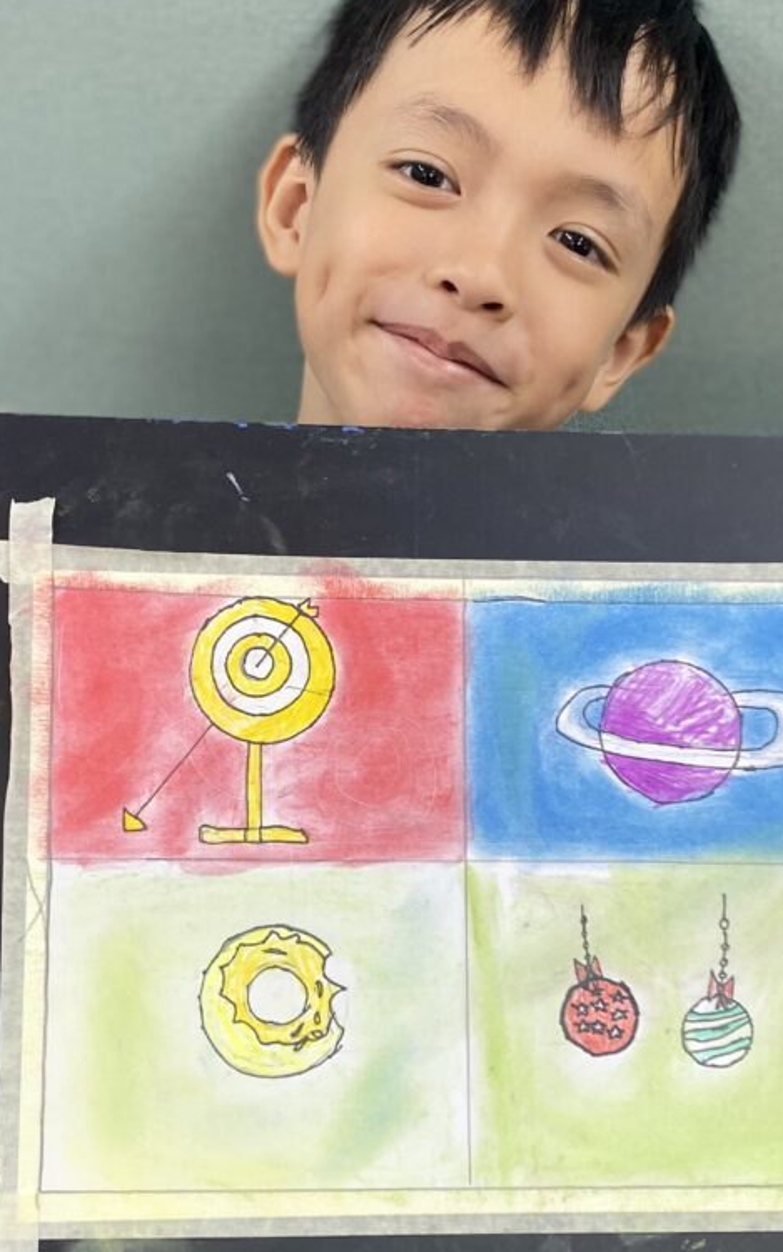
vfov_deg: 40.8
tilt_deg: -25.8
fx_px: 1672
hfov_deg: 26.3
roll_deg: +0.9
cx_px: 427
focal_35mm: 49
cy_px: 775
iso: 80
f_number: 1.8
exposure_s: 1/100
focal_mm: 4.25
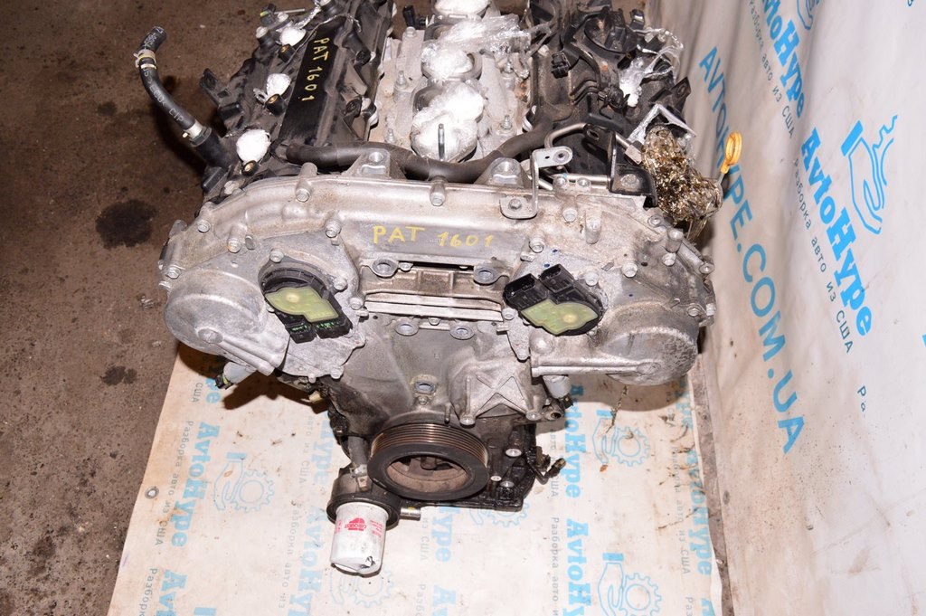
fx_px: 810
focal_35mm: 32
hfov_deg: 59.5
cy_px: 308
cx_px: 463
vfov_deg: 41.6
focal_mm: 21
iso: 1600
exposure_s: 1/100
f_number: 8
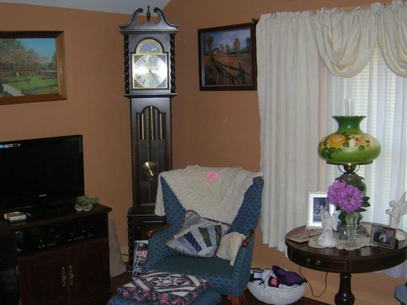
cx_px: 199
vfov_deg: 32.1
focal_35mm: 45
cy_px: 174
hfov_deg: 42.1
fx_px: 529
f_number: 2.9
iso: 129
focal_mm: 5.7
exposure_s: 1/60.1
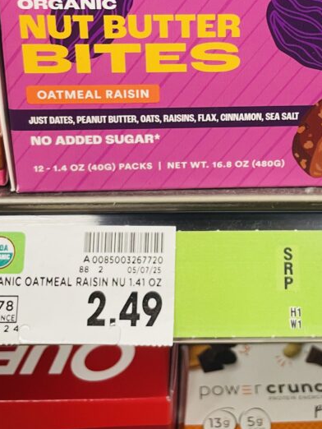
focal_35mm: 51
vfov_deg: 35.8
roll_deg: +0.3
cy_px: 63
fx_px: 632
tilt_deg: -20.4
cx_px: 205
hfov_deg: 28.5
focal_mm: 4.2
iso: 125
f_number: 1.6
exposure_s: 1/61
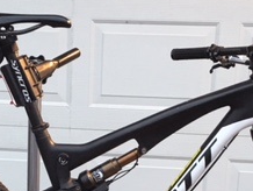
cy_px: 215
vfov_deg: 16.8
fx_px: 622
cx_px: 87
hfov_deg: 22.9
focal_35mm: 85
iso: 32
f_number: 2.2
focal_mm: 4.15
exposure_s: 1/15
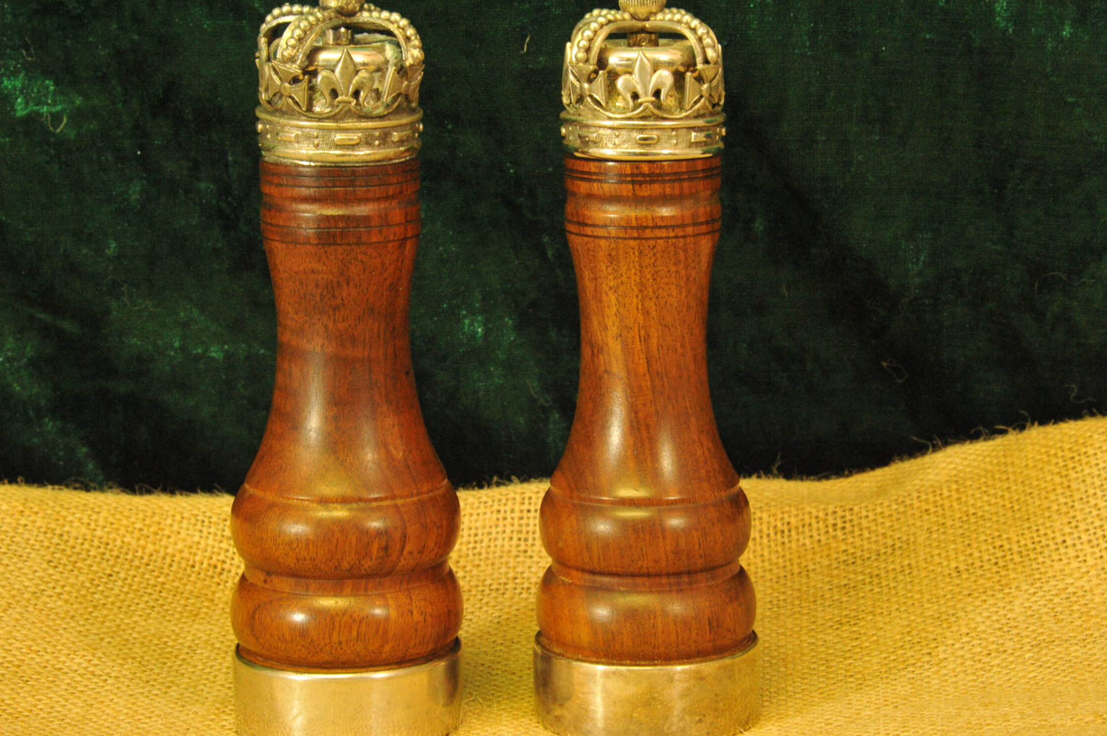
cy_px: 359
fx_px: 3903
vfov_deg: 10.8
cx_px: 529
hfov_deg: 16.1
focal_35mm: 127
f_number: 20
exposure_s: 1/15
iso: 6400
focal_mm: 110
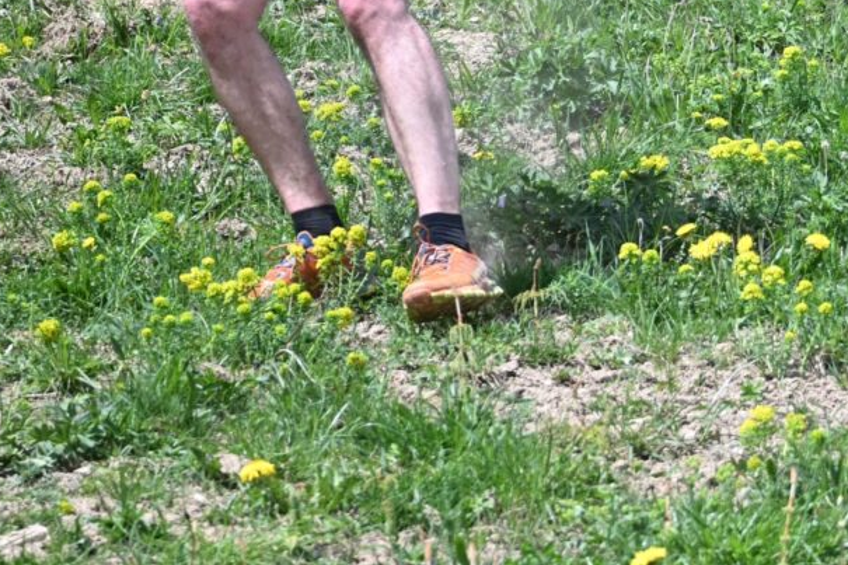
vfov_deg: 4.6
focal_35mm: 300
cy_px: -62
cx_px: 471
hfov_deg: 6.9
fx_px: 7063
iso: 2000
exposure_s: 1/4000
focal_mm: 105
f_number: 6.3
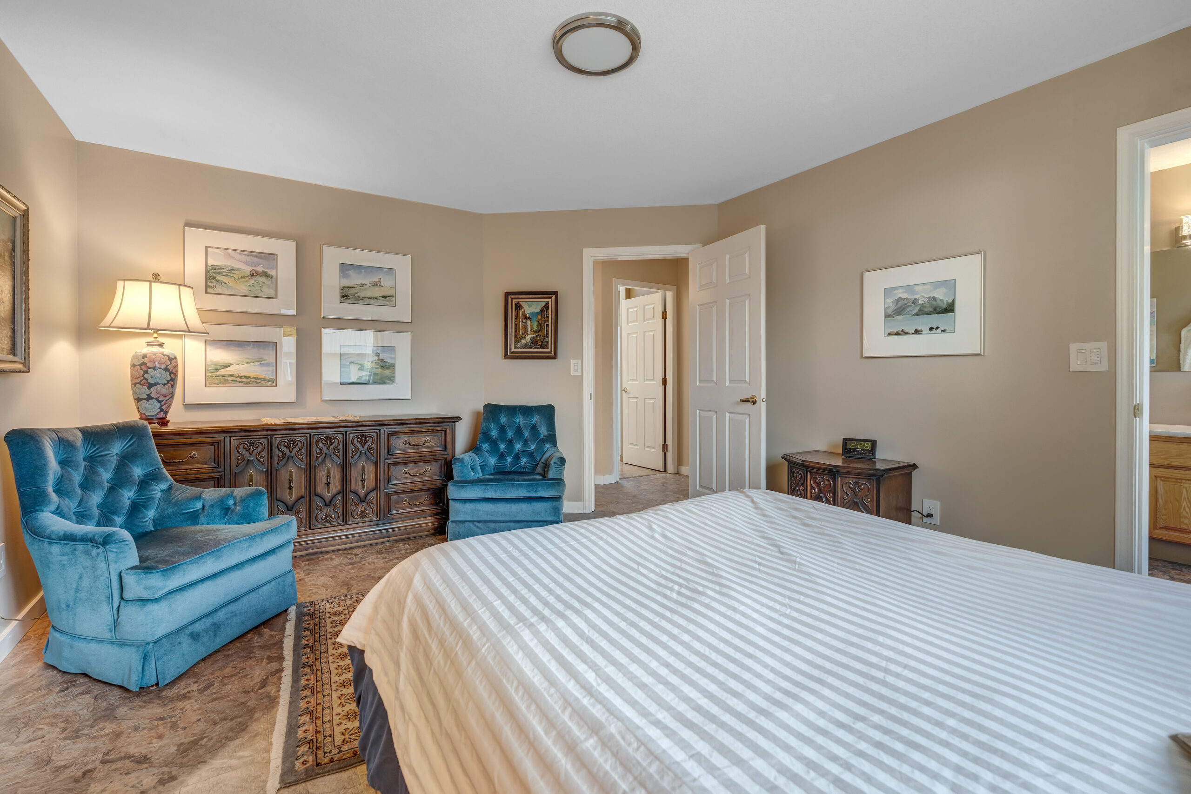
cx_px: 596
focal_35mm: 16
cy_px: 397
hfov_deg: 95.0
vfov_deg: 72.1
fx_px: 546
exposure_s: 1/20
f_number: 6.3
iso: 400
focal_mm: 16.5
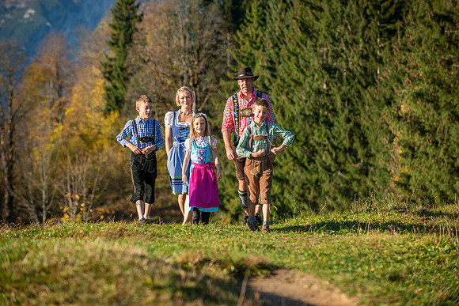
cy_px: 153
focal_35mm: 155
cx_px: 230
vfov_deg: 8.9
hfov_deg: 13.2
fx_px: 1977
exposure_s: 1/1600
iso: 200
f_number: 5
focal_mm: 155
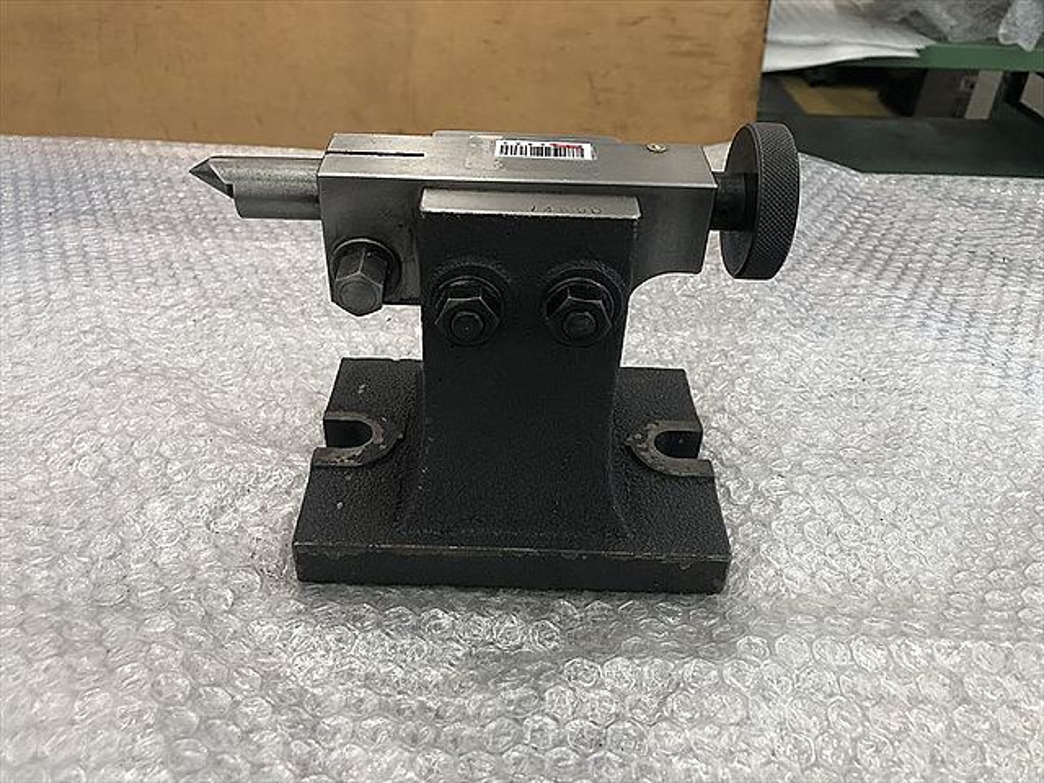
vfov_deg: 49.7
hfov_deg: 63.4
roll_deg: -2.1
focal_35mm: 28
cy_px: 392
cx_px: 522
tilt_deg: -36.0
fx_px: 844
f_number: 1.8
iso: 32
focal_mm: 3.99
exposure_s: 1/33
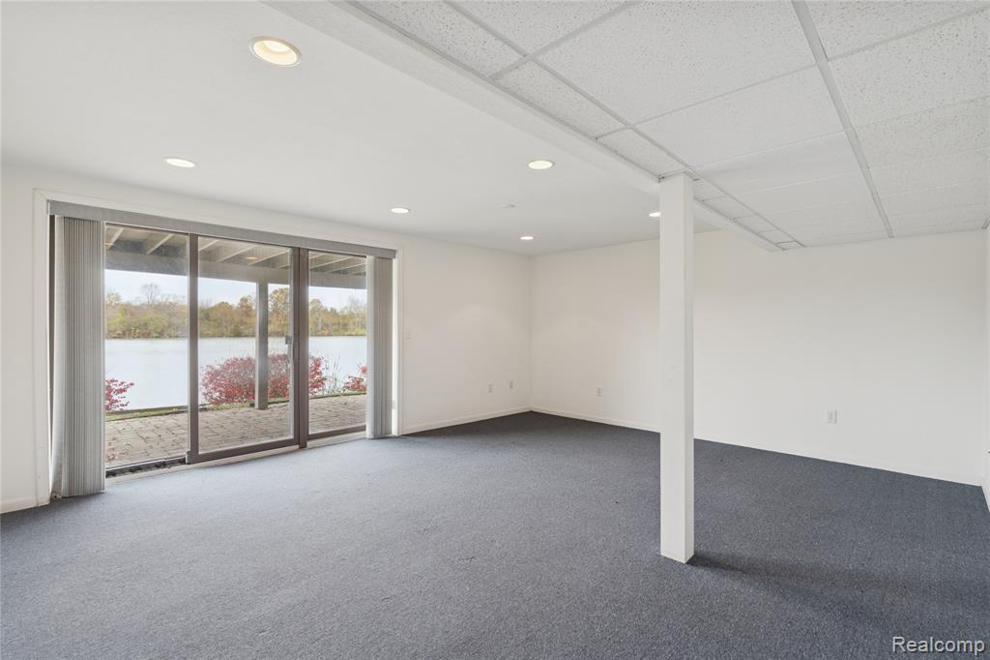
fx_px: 454
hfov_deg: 95.0
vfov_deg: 72.0
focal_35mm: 16
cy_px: 330
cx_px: 495
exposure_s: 1/25
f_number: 8
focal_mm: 16.5
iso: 400
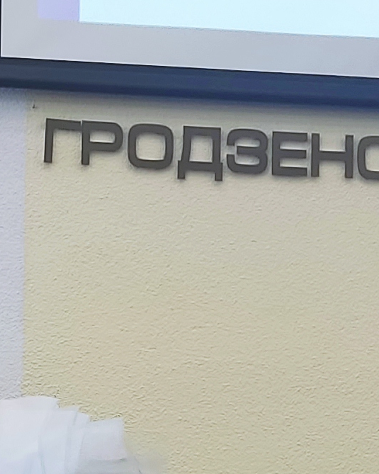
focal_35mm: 146
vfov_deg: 13.1
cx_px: 35
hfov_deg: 10.5
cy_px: 393
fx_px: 2048
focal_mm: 4.71
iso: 83
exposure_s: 1/50
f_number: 1.79
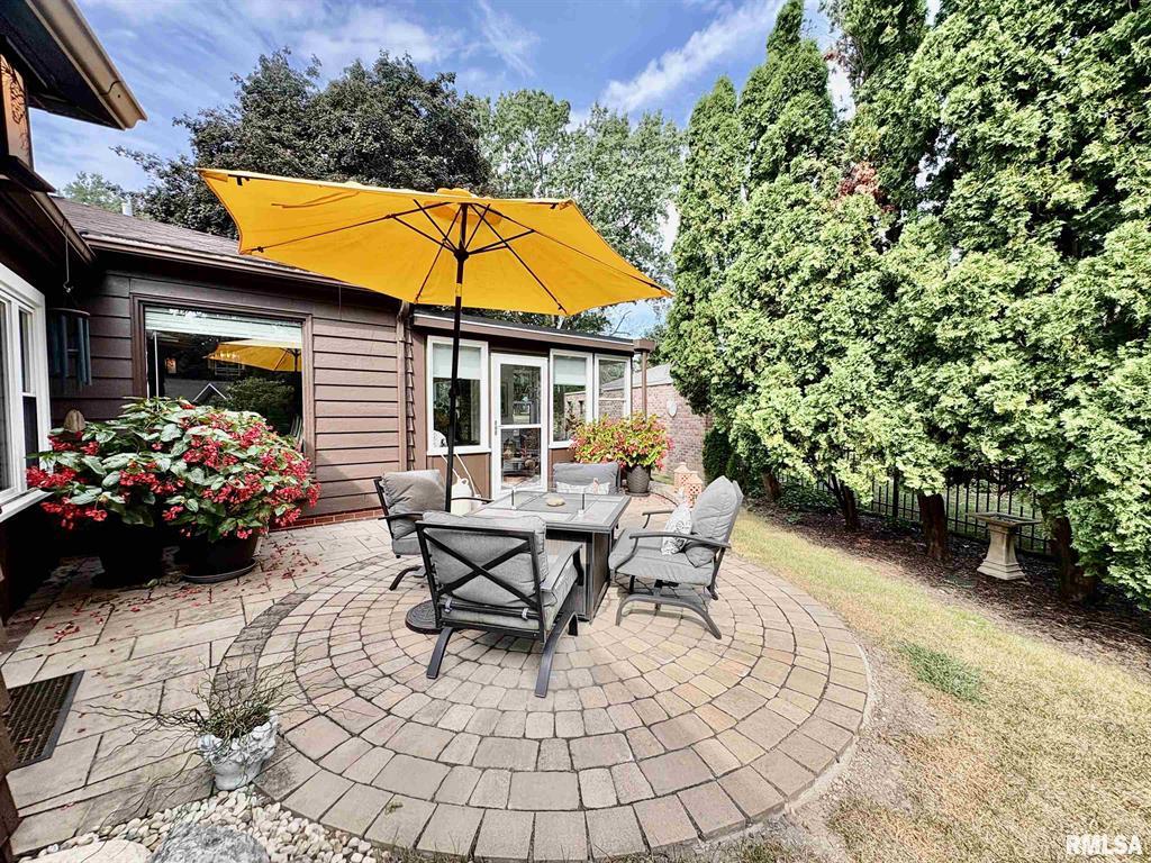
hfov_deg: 102.1
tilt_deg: -1.4
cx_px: 576
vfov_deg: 85.7
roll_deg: +1.1
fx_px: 466
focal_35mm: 14
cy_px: 432
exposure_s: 1/522
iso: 50
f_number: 2.2
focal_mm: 2.22
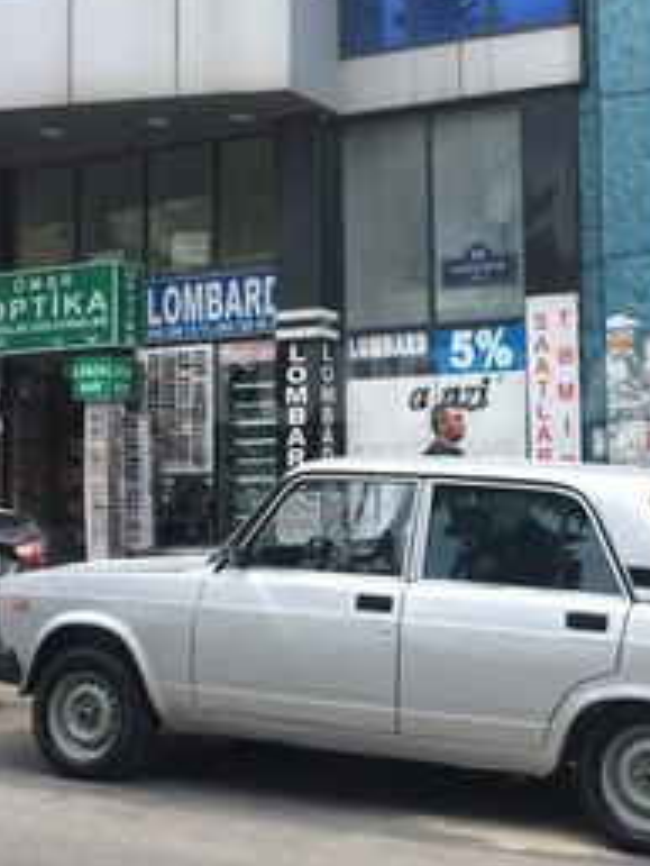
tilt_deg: +3.4
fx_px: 1401
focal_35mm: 56
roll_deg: +2.1
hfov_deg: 25.9
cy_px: 384
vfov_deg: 34.3
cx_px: 451
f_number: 2.2
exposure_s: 1/774
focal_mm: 4.15
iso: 32
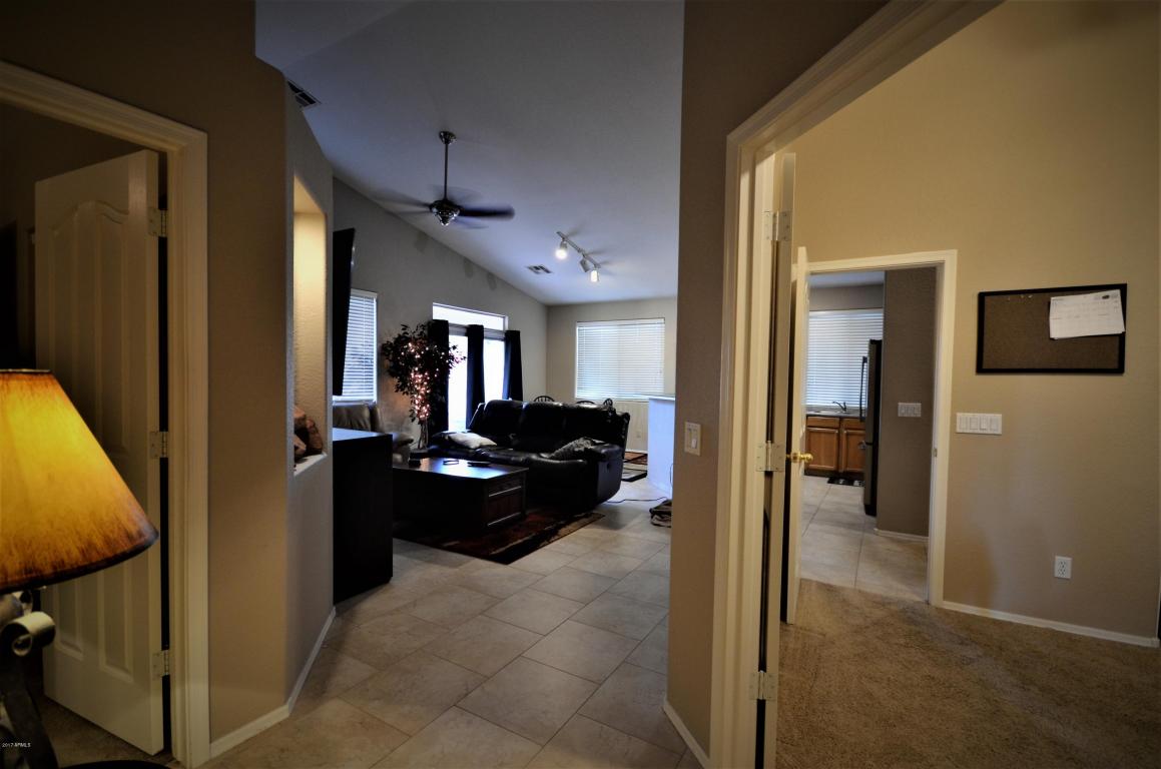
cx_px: 580
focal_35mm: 15
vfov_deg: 77.1
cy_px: 384
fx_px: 483
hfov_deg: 100.5
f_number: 4
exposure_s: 1/15
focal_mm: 10
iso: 500
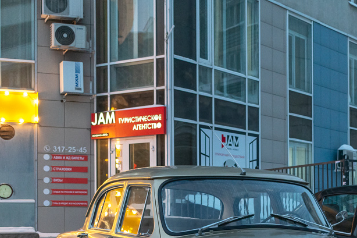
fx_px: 695
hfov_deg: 28.2
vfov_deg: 18.9
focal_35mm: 70
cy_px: 232
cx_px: 290
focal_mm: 21
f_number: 3.8
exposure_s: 1/200
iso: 800
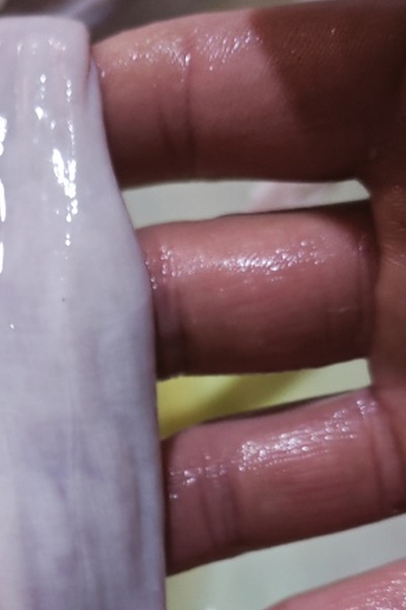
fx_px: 982
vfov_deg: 33.5
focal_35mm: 58
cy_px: 485
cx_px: -17
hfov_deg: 22.3
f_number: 1.8
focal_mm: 5.43
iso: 1000
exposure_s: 1/25
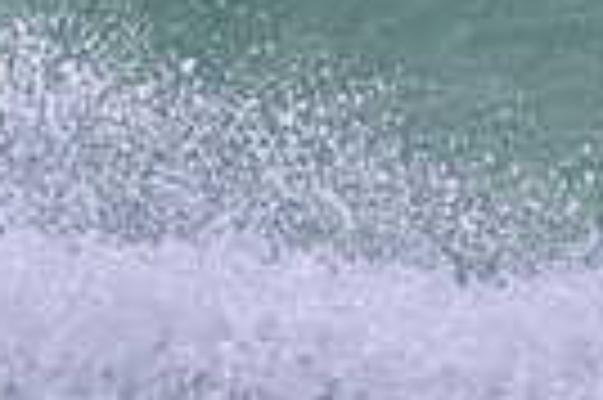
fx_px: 69478
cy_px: -278
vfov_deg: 0.3
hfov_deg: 0.5
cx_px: 1118
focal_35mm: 4153
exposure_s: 1/1600
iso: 6400
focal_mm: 800
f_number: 11
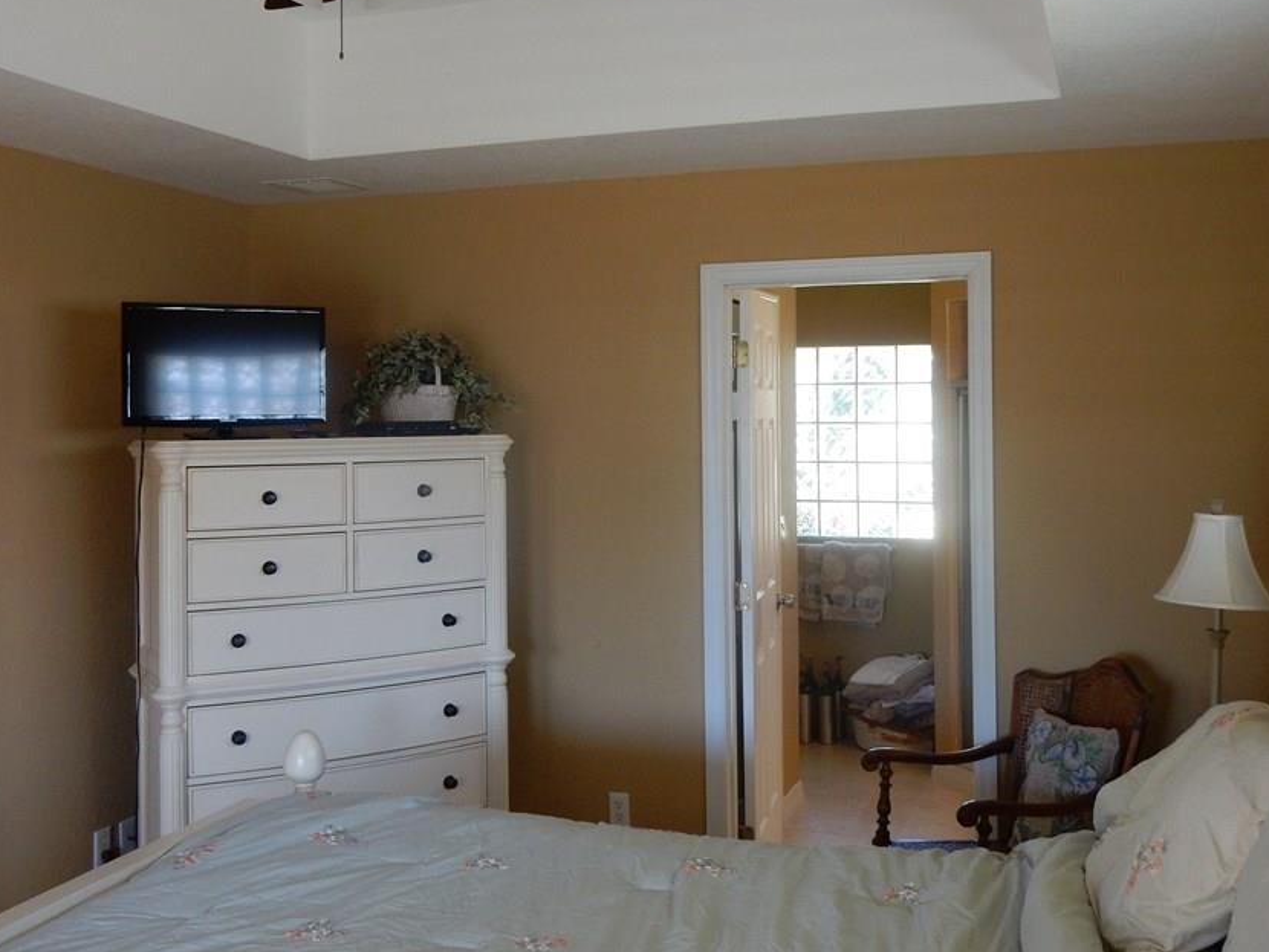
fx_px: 1357
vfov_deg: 38.6
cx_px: 650
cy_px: 393
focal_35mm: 37
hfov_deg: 50.1
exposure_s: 1/30
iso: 280
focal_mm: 5.4
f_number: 4
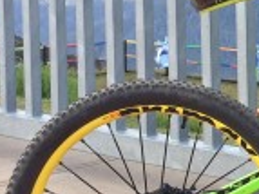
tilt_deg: -2.9
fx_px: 957
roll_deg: +1.5
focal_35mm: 128
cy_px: 5
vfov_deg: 11.5
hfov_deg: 14.5
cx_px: 377
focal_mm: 4.15
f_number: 2.2
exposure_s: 1/477
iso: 32
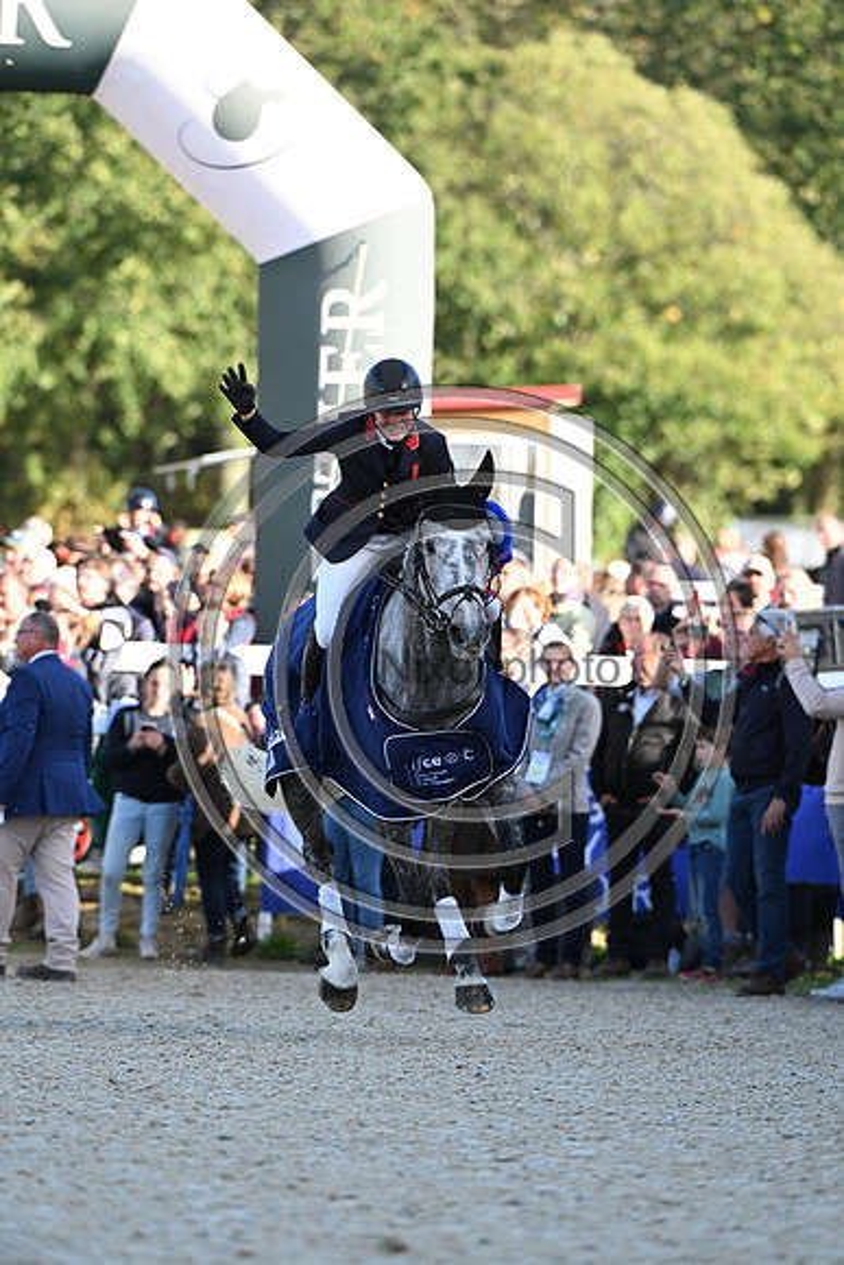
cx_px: 422
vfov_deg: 5.9
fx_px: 12300
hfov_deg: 3.9
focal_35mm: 350
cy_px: 632
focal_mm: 350
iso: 1250
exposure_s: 1/800
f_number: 5.6
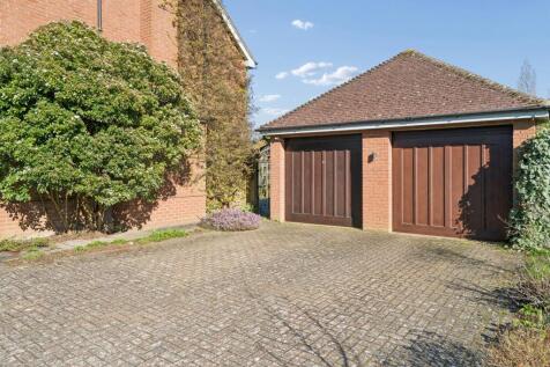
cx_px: 275
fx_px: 367
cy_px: 184
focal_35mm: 24
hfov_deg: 73.8
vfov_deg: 53.1
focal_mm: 24
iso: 640
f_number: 8
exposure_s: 1/1250
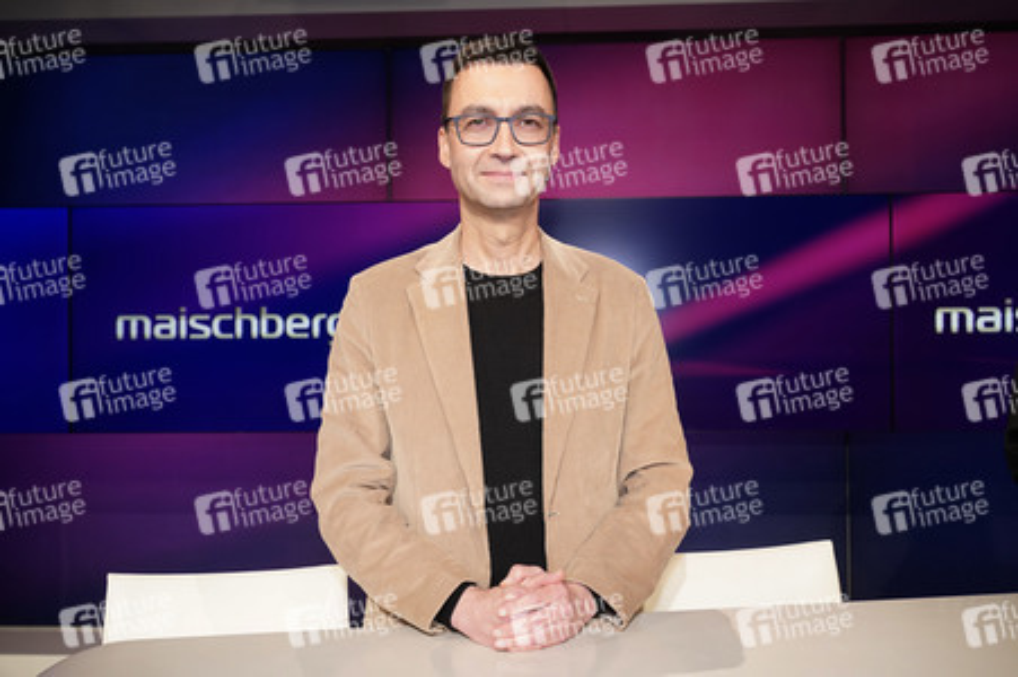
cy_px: 338
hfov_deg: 54.5
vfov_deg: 37.8
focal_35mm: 35
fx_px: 989
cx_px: 509
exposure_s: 1/125
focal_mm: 35
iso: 2000
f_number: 5
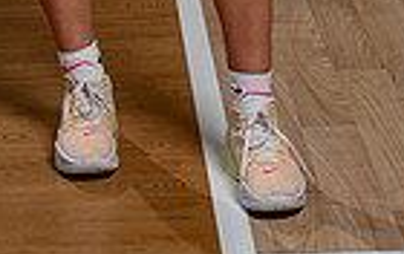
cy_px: -341
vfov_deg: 7.3
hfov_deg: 12.3
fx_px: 1875
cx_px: 95
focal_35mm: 170
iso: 100
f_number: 8
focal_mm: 52
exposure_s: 1/250
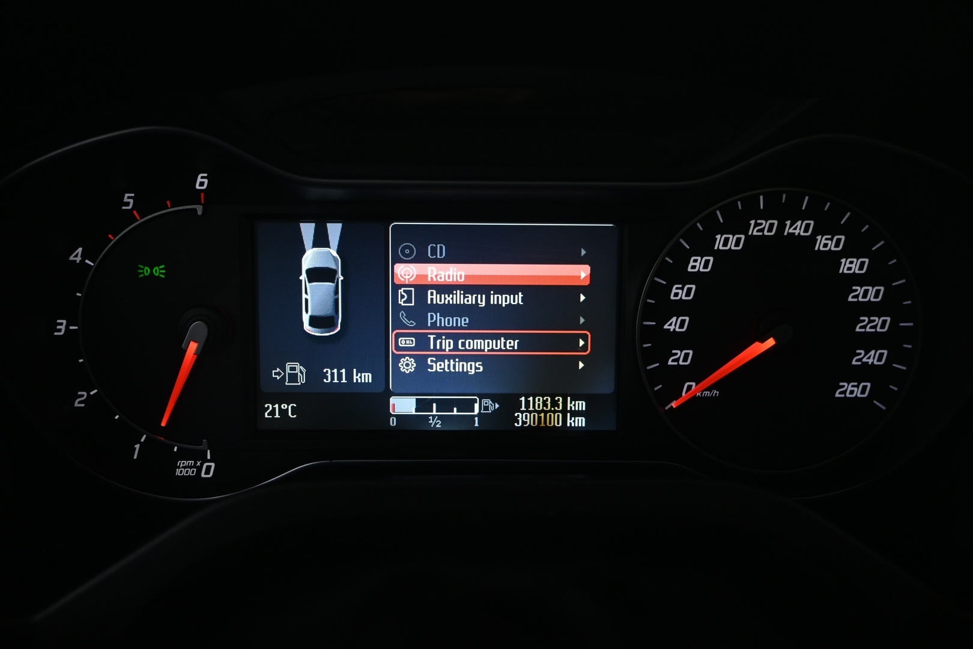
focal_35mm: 33
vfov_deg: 40.0
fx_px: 892
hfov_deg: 57.2
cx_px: 486
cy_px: 324
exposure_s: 1/25
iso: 1000
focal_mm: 22
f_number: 4
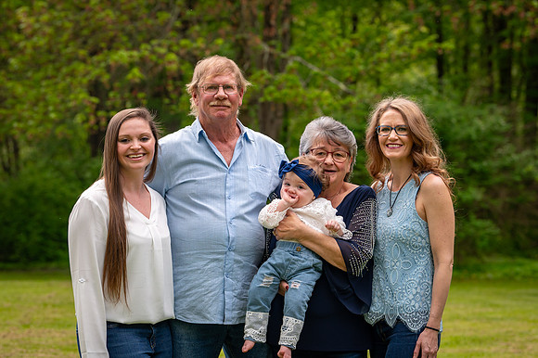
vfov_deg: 10.8
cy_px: 154
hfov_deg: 16.2
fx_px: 1892
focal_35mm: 127
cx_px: 289
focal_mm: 110
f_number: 5
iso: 400
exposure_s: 1/800
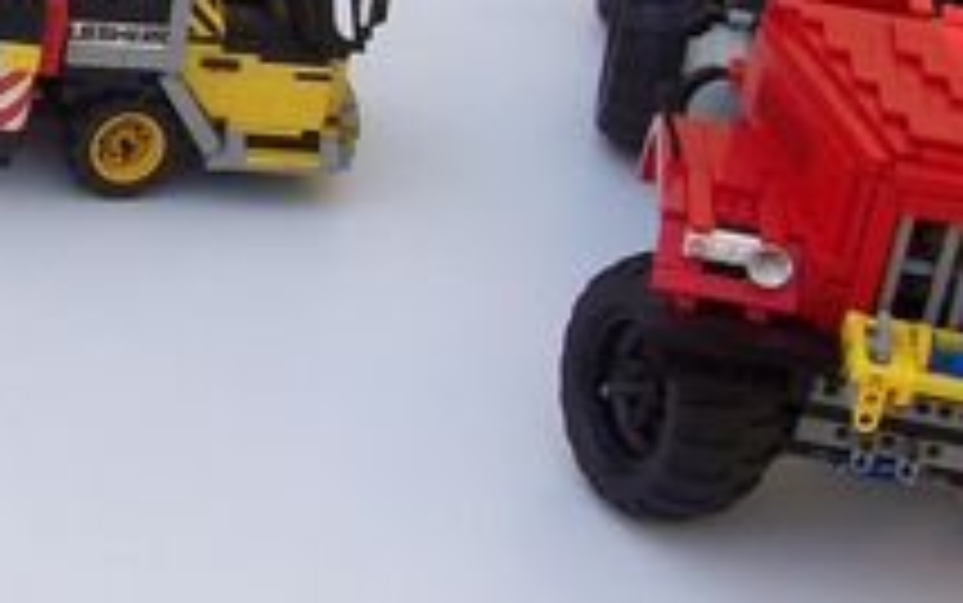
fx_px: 2993
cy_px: -4
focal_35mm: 114
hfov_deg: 17.0
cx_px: -364
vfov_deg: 11.4
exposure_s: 1/423
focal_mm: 6
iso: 80
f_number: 4.8
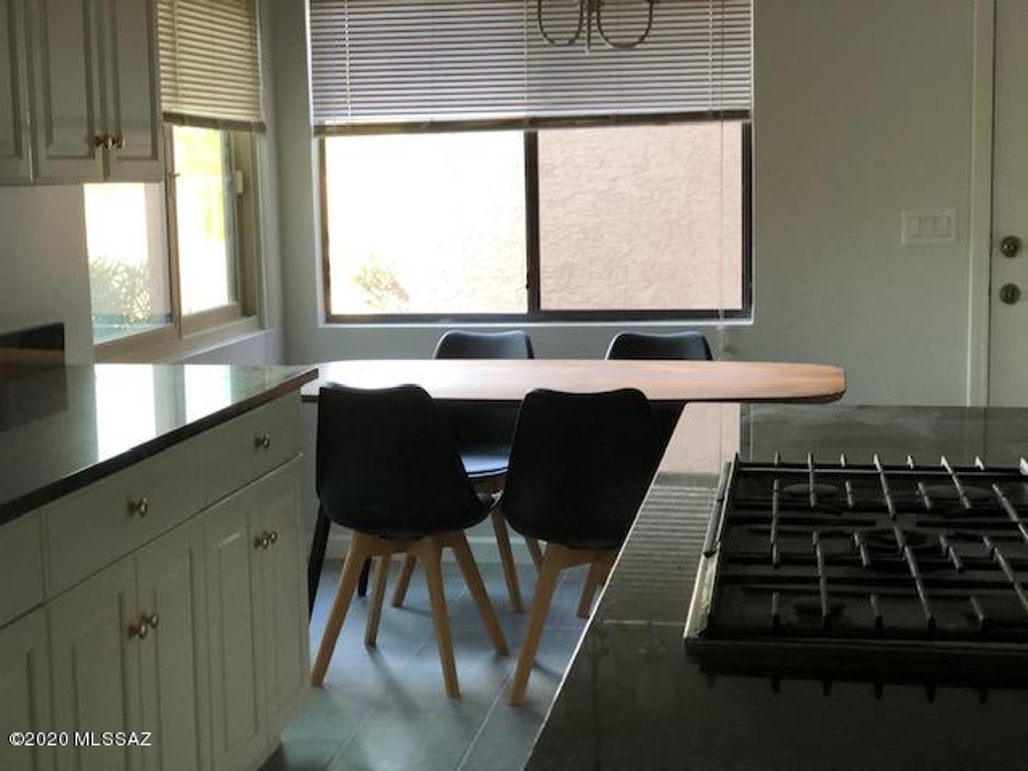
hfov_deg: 33.8
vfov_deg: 25.7
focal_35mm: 57
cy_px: 386
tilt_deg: -8.8
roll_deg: -0.5
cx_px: 514
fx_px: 1693
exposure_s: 1/30
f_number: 2.8
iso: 80
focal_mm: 6.6
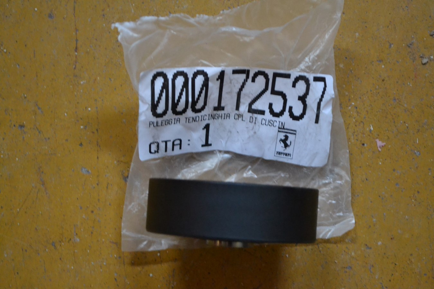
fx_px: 868
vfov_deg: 18.9
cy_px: 144
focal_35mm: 72
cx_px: 217
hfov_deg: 28.1
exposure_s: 1/25
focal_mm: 48
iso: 3200
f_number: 5.3
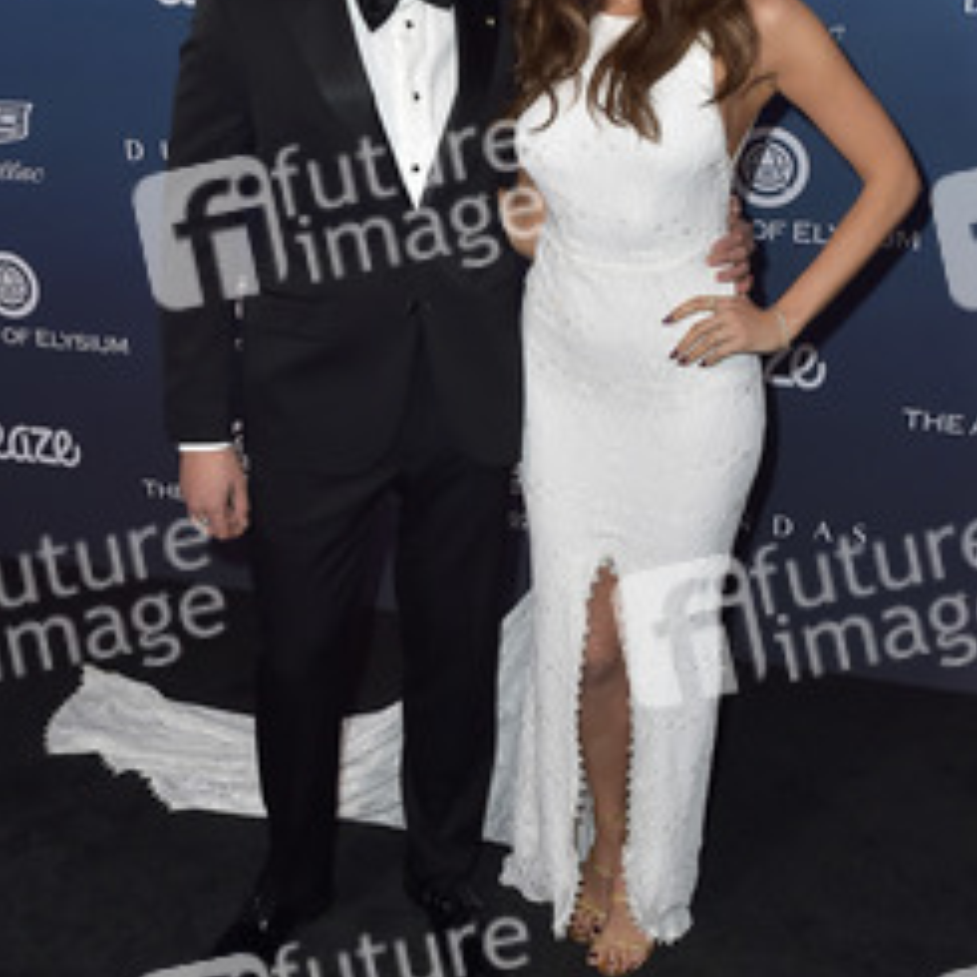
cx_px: 457
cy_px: 415
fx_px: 1373
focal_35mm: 43
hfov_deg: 39.2
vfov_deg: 39.1
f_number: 5.6
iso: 250
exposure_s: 1/250
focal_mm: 31
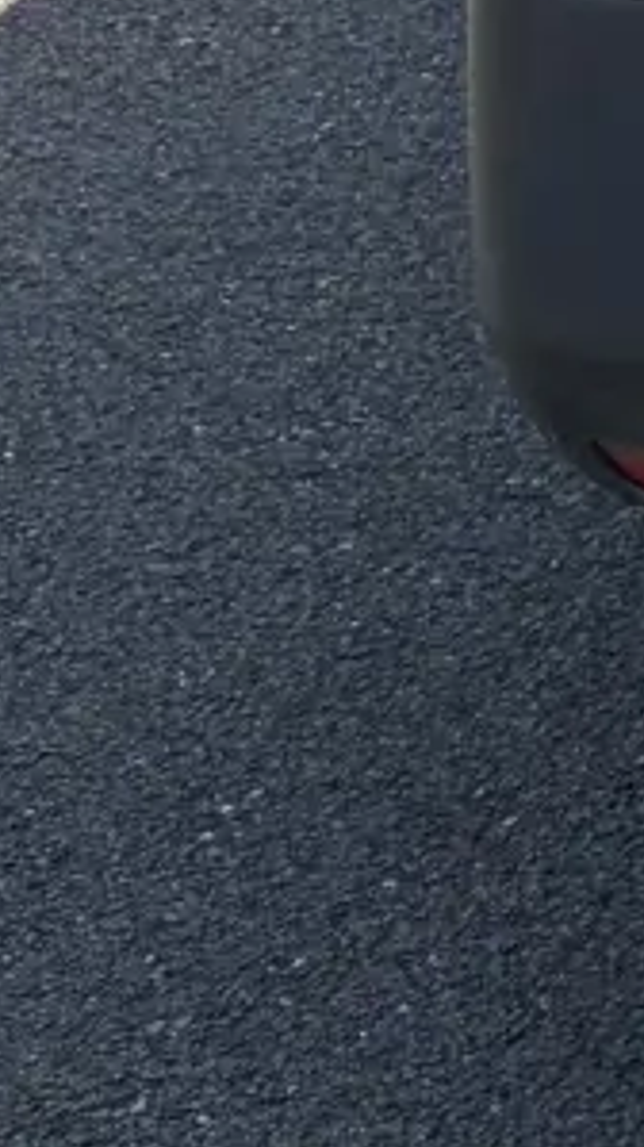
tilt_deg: -8.9
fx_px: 5530
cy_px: -1228
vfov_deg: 10.7
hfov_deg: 5.8
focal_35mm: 182
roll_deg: -1.9
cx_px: 2499
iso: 50
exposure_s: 1/1751
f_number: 1.6
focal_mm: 5.96
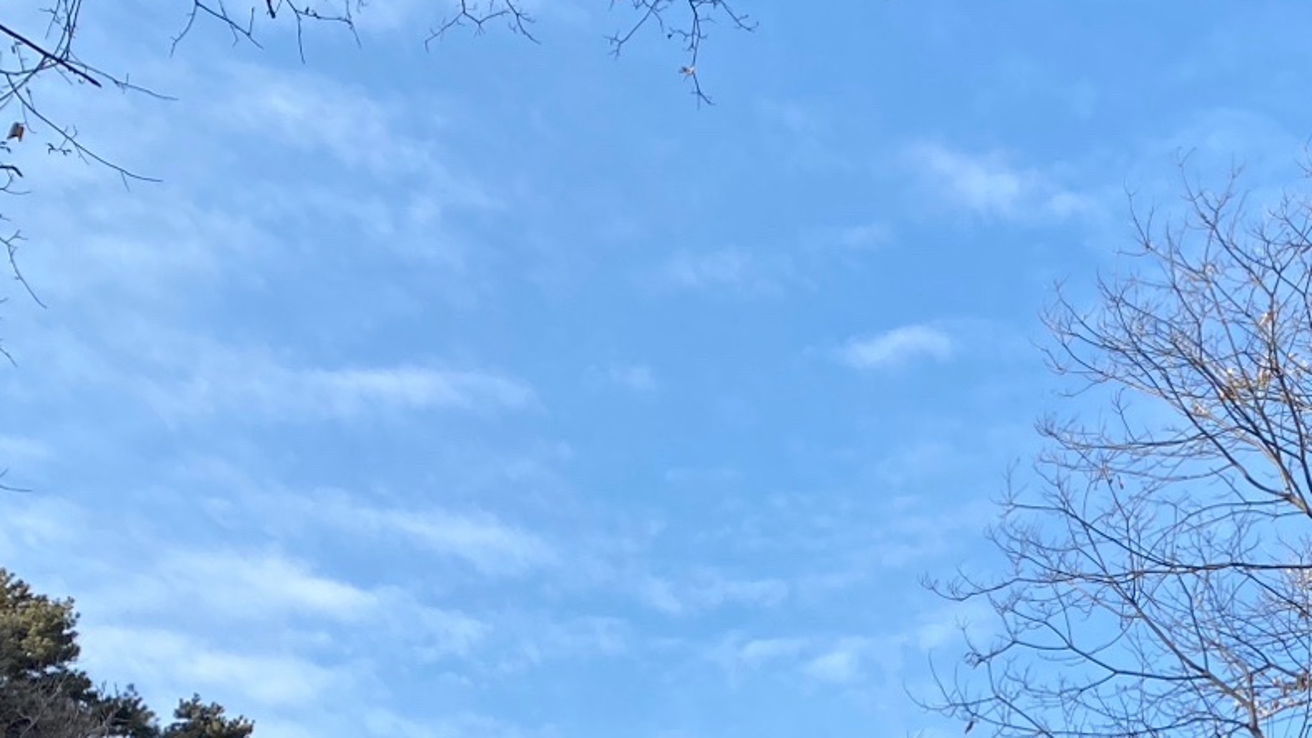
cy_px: 801
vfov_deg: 16.3
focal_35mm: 72
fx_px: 2505
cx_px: 695
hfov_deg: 29.3
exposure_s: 1/1362
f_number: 1.8
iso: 32
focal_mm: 4.25
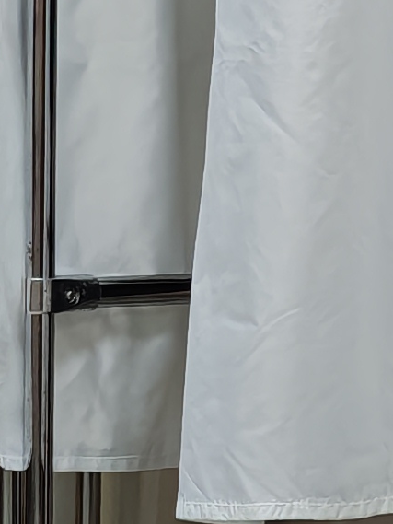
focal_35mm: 504
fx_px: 7626
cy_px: -413
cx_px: 136
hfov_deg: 3.0
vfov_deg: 3.9
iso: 400
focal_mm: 11.5
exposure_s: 1/100
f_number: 1.8
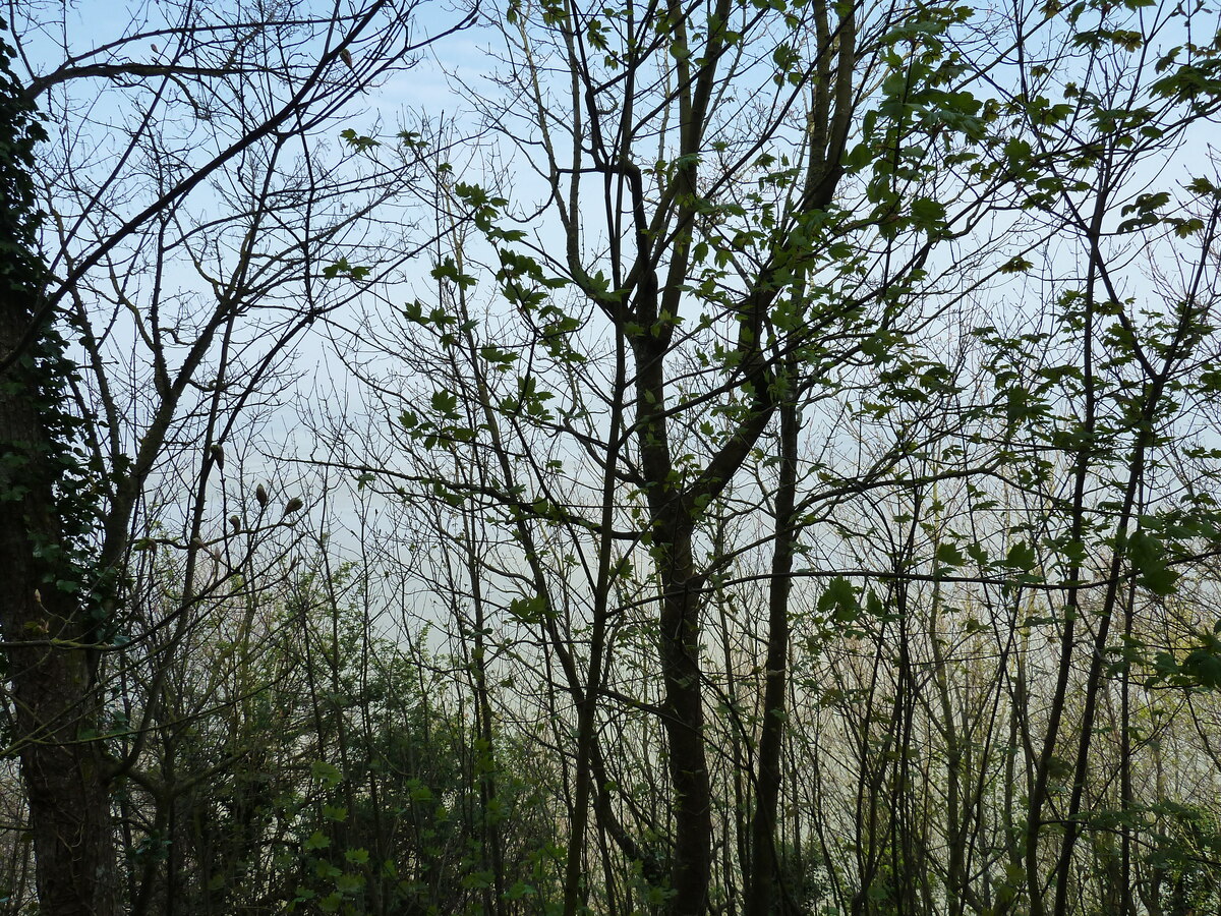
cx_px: 610
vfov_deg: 54.9
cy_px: 458
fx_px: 882
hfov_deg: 69.4
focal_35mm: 25
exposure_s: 1/400
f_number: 4
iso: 125
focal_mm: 4.1
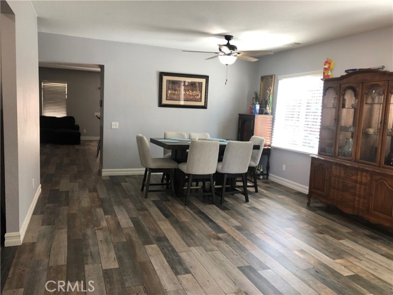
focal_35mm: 28
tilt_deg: -7.6
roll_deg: -2.1
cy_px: 148
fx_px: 318
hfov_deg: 63.4
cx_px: 196
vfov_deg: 49.7
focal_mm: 4
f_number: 1.8
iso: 40
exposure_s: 1/24
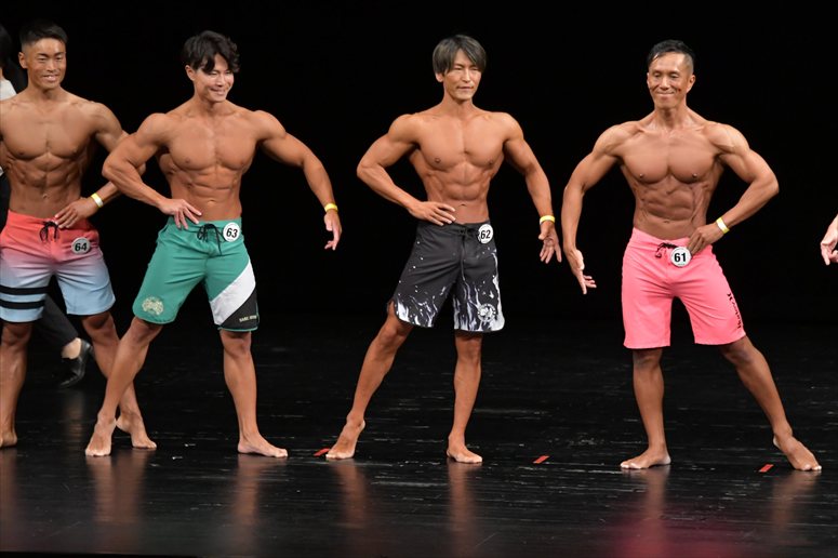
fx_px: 5933
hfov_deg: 8.1
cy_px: 279
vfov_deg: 5.4
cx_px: 419
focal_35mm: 255
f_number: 5.6
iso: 3200
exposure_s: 1/400
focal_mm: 170
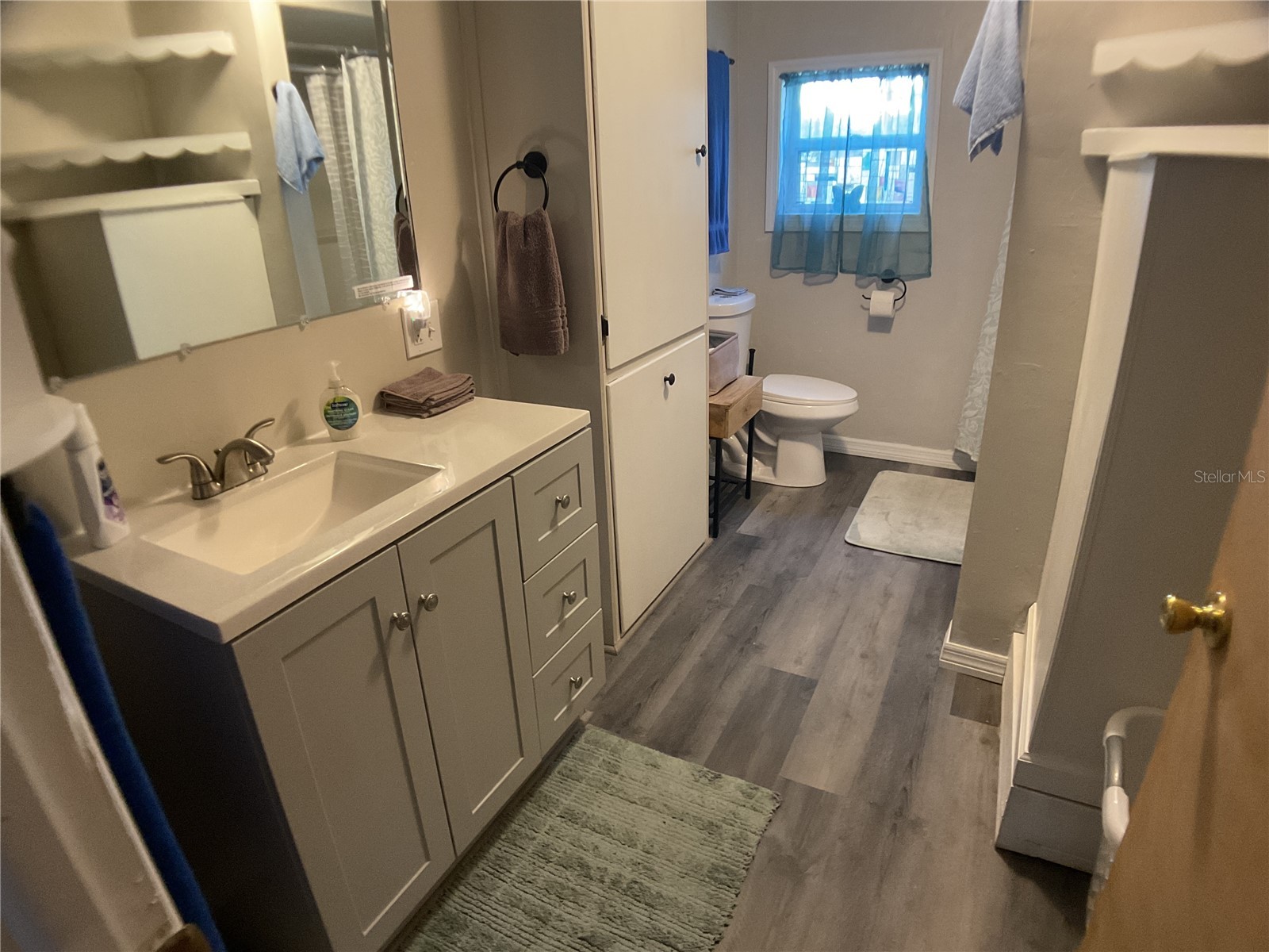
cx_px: 634
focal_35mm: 29
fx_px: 1063
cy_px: 476
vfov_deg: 48.2
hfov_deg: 61.7
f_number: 1.8
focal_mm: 3
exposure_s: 1/60
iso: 250
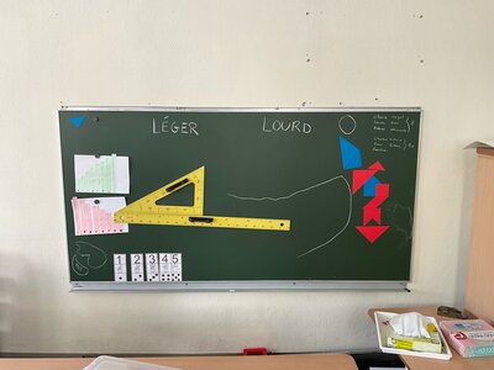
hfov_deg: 61.7
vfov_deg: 48.2
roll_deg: -0.2
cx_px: 247
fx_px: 414
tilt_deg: -9.2
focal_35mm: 29
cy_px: 185
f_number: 1.8
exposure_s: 1/70
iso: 64
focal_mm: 3
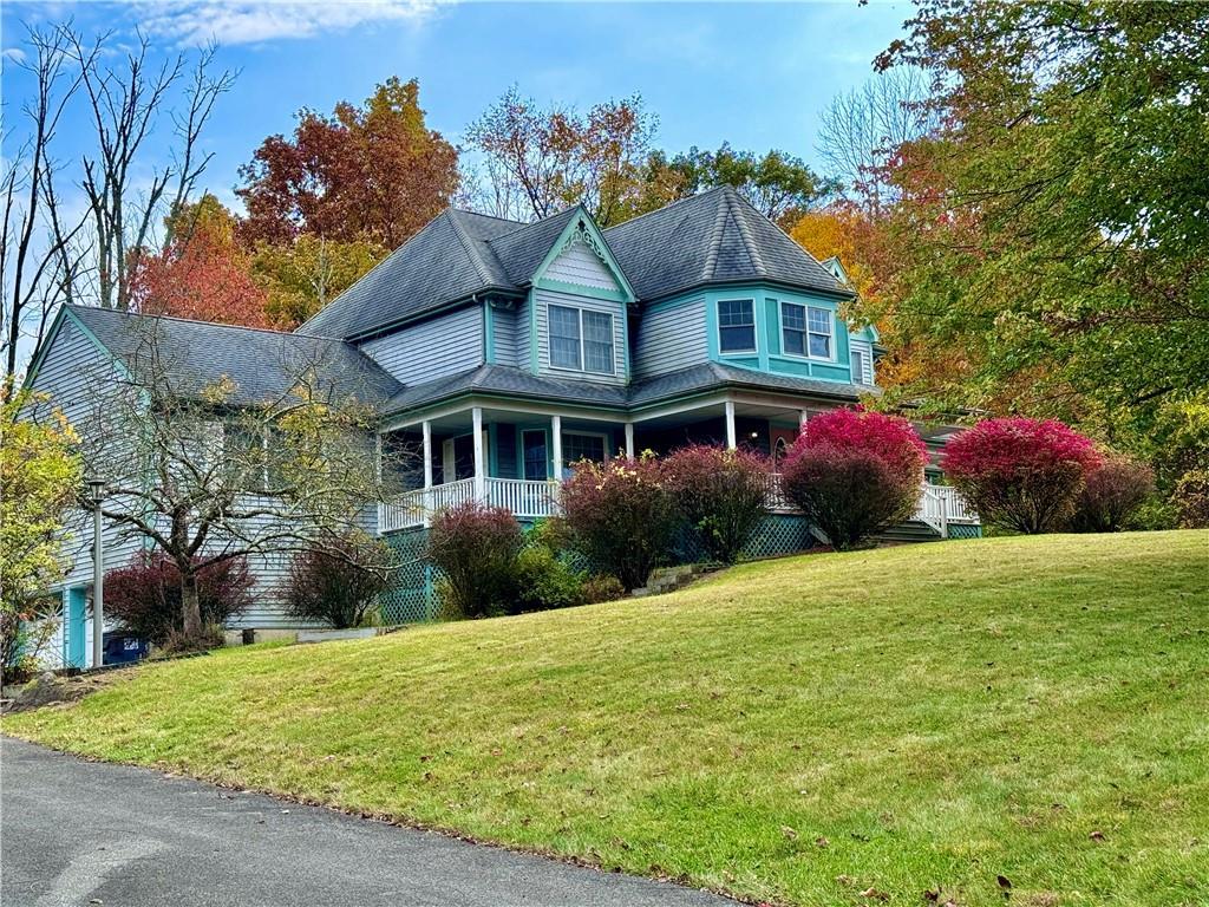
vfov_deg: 30.3
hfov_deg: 39.7
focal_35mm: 48
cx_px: 604
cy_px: 454
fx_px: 1676
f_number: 1.78
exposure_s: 1/1193
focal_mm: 6.76
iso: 64
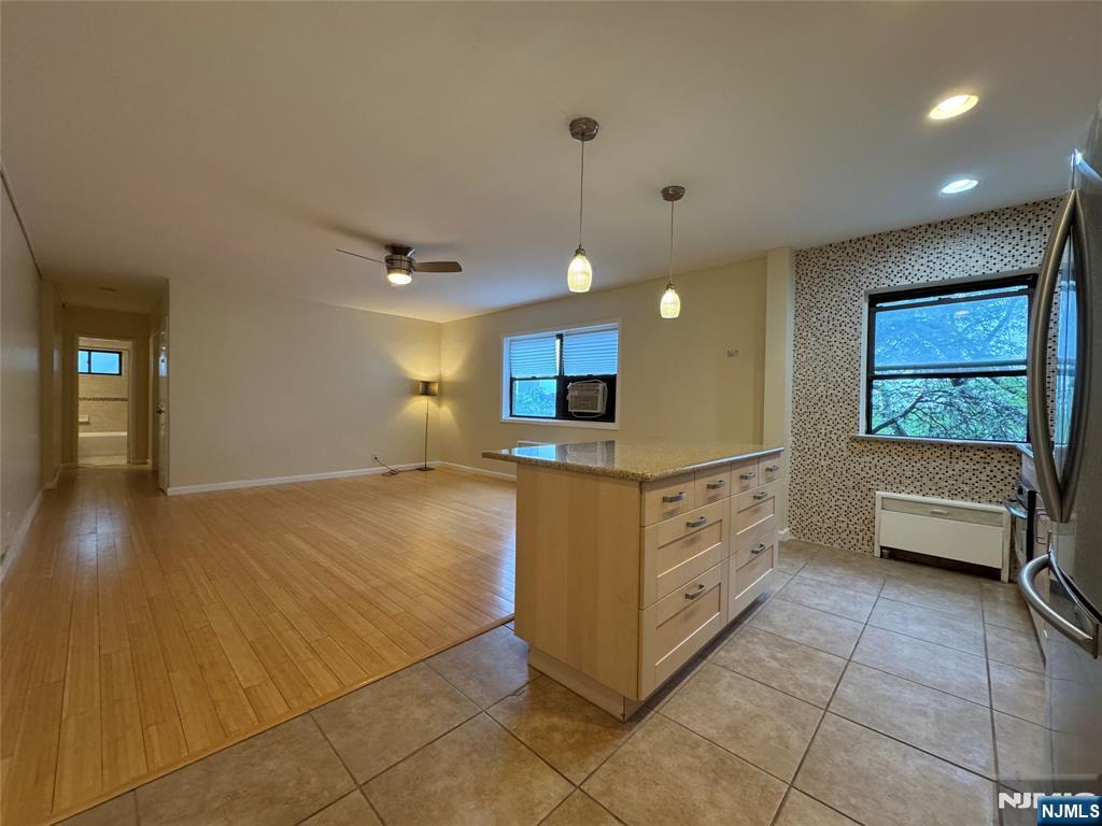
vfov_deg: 85.7
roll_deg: -1.5
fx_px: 446
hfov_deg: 102.1
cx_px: 551
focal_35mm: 14
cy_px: 413
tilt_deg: -2.1
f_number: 2.2
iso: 320
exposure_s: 1/120
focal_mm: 2.22
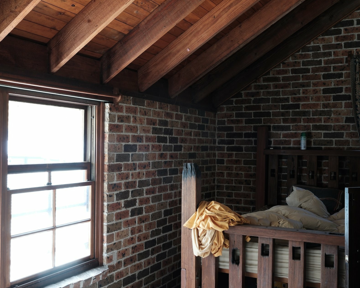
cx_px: 160
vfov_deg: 37.3
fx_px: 426
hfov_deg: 45.7
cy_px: 143
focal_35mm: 40
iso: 125
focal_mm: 23
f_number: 8
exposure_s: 1/1.6
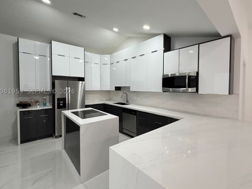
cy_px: 91
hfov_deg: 94.5
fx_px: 116
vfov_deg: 78.0
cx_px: 130
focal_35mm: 16
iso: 250
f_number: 2.2
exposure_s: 1/120
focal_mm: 2.22
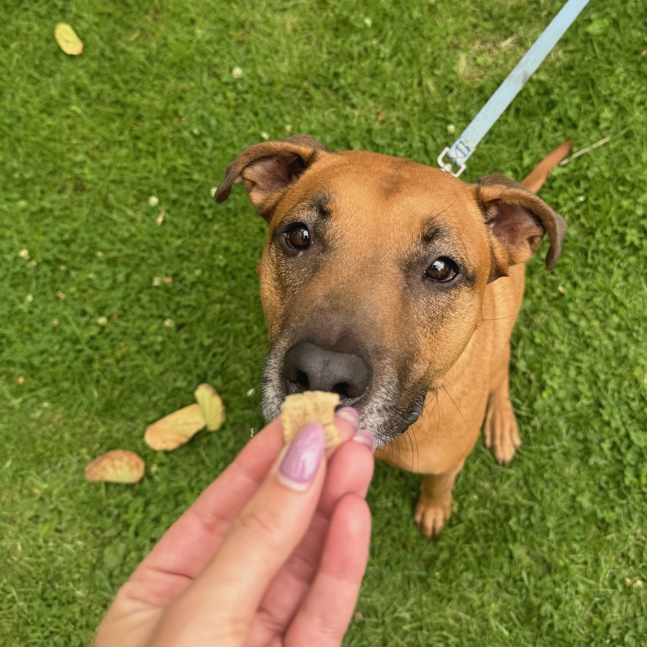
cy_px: 256
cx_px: 342
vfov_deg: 49.4
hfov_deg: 49.7
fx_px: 698
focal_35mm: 33
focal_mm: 6.76
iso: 80
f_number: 1.78
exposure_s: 1/507
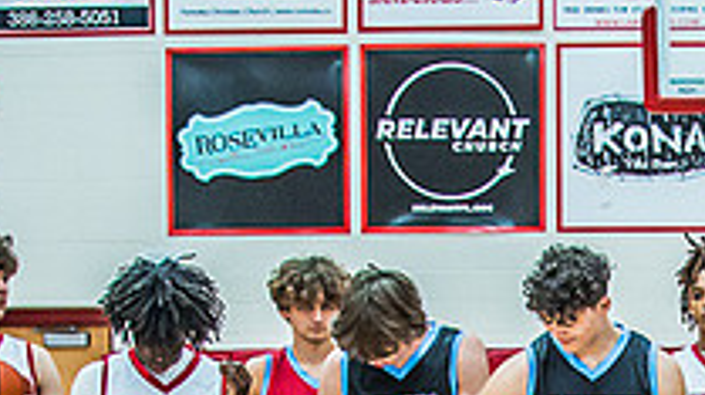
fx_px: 2595
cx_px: 721
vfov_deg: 8.2
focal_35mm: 139
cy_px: 845
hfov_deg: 15.2
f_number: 4
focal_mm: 24
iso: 800
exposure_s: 1/200
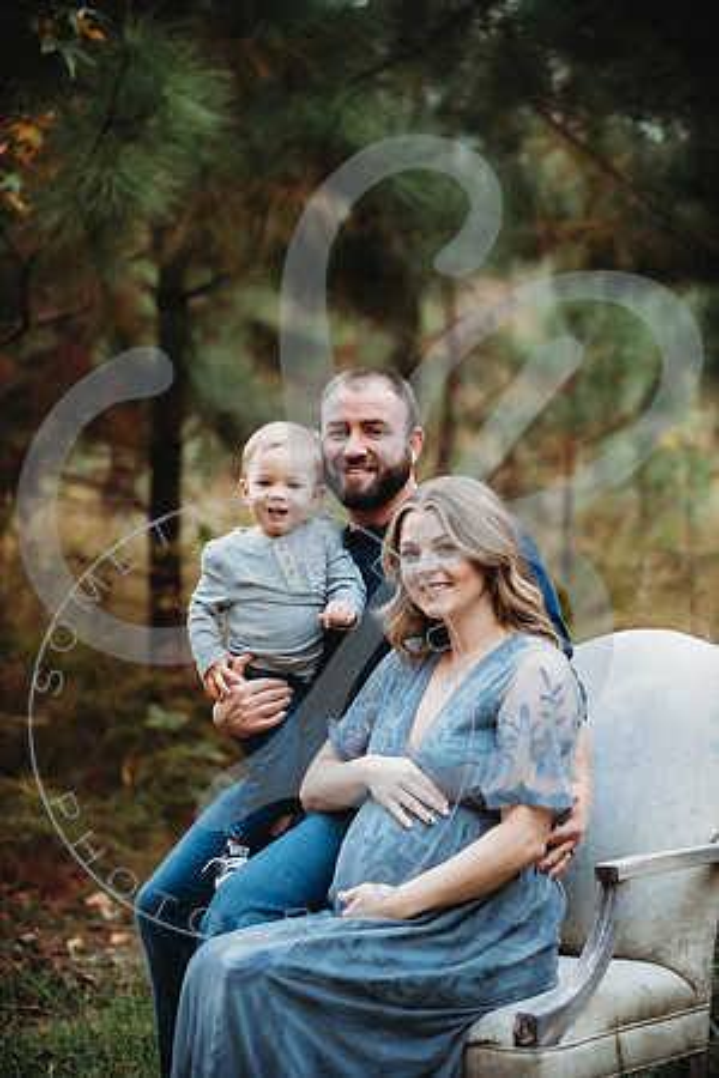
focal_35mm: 105
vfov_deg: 19.5
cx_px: 360
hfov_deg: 13.0
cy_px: 539
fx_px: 3145
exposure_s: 1/250
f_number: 2.8
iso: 400
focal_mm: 105
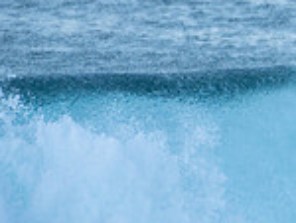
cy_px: 84
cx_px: 549
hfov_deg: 0.7
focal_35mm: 2783
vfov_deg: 0.5
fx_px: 23835
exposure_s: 1/400
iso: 320
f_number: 5.6
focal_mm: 500
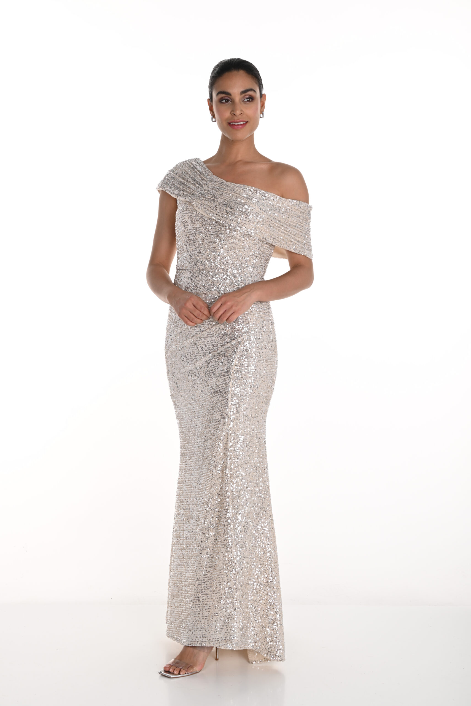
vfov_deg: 36.9
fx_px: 1059
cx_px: 236
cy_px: 353
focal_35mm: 54
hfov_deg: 25.1
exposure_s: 1/160
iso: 100
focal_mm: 54
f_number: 10
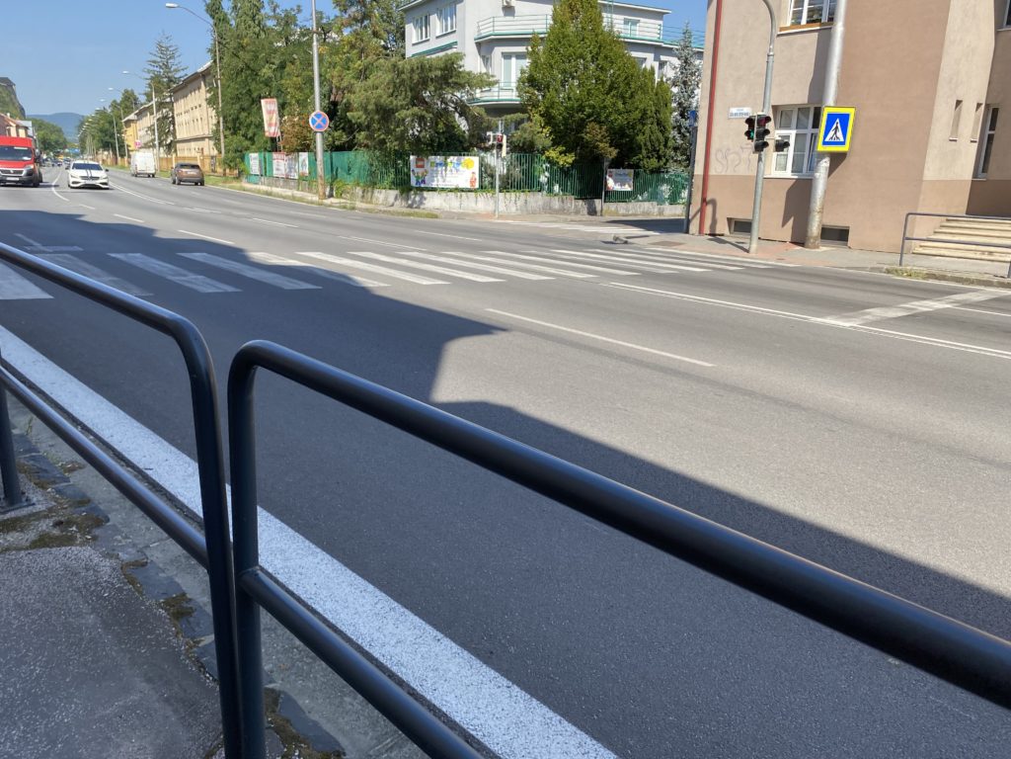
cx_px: 506
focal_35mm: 26
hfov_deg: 67.3
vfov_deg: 53.1
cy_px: 380
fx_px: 759
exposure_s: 1/1330
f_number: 1.8
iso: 32
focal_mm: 4.25
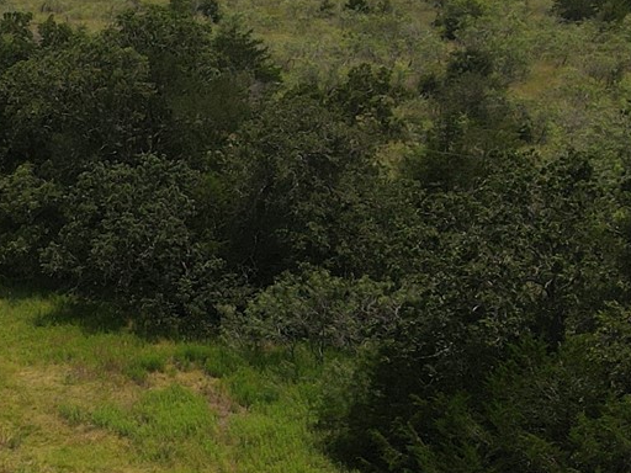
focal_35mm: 96
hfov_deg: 18.1
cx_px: -322
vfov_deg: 15.3
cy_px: 366
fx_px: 1750
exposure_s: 1/1000
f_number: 2.8
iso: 110
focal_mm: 4.5
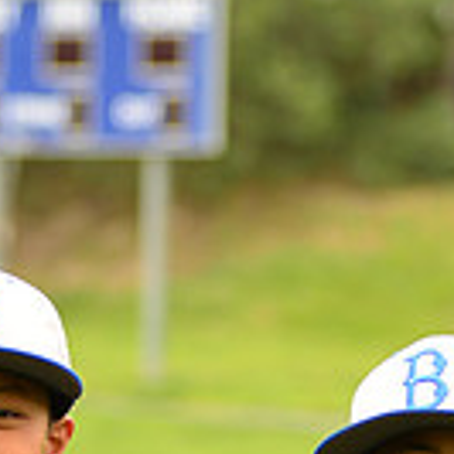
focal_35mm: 464
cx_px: 365
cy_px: 592
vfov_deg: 3.8
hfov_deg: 3.8
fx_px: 6885
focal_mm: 125
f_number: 5
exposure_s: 1/250
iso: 160
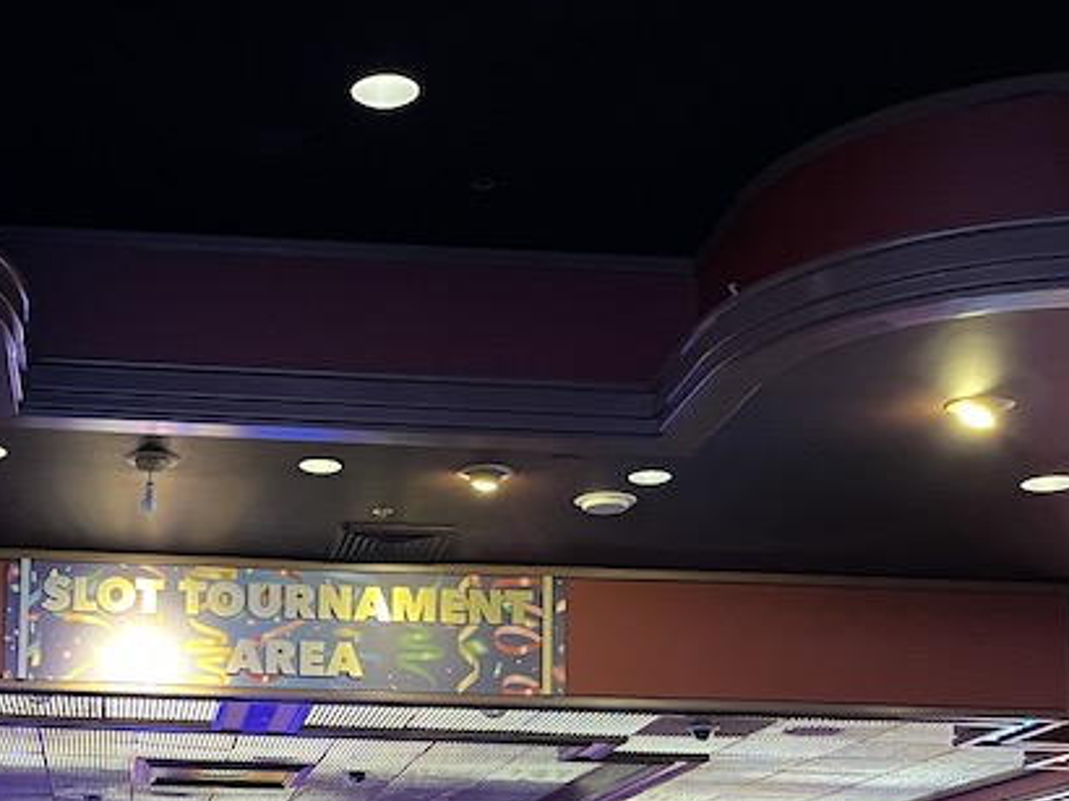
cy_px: 793
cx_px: 177
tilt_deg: +6.4
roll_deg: -1.9
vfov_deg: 21.8
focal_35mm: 65
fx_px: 2006
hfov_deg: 29.0
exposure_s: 1/40
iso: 500
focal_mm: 5.1
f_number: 1.6
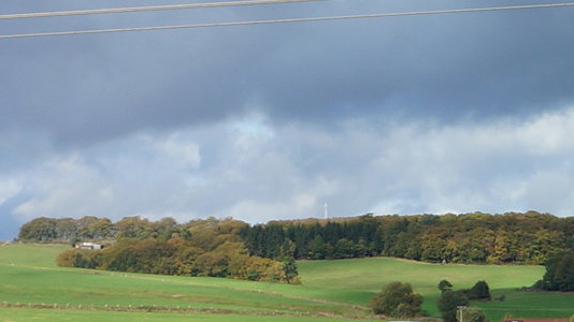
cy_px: 326
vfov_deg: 8.3
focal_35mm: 145
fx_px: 2206
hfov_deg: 12.8
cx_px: -612
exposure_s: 1/160
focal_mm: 18
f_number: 10
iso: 100
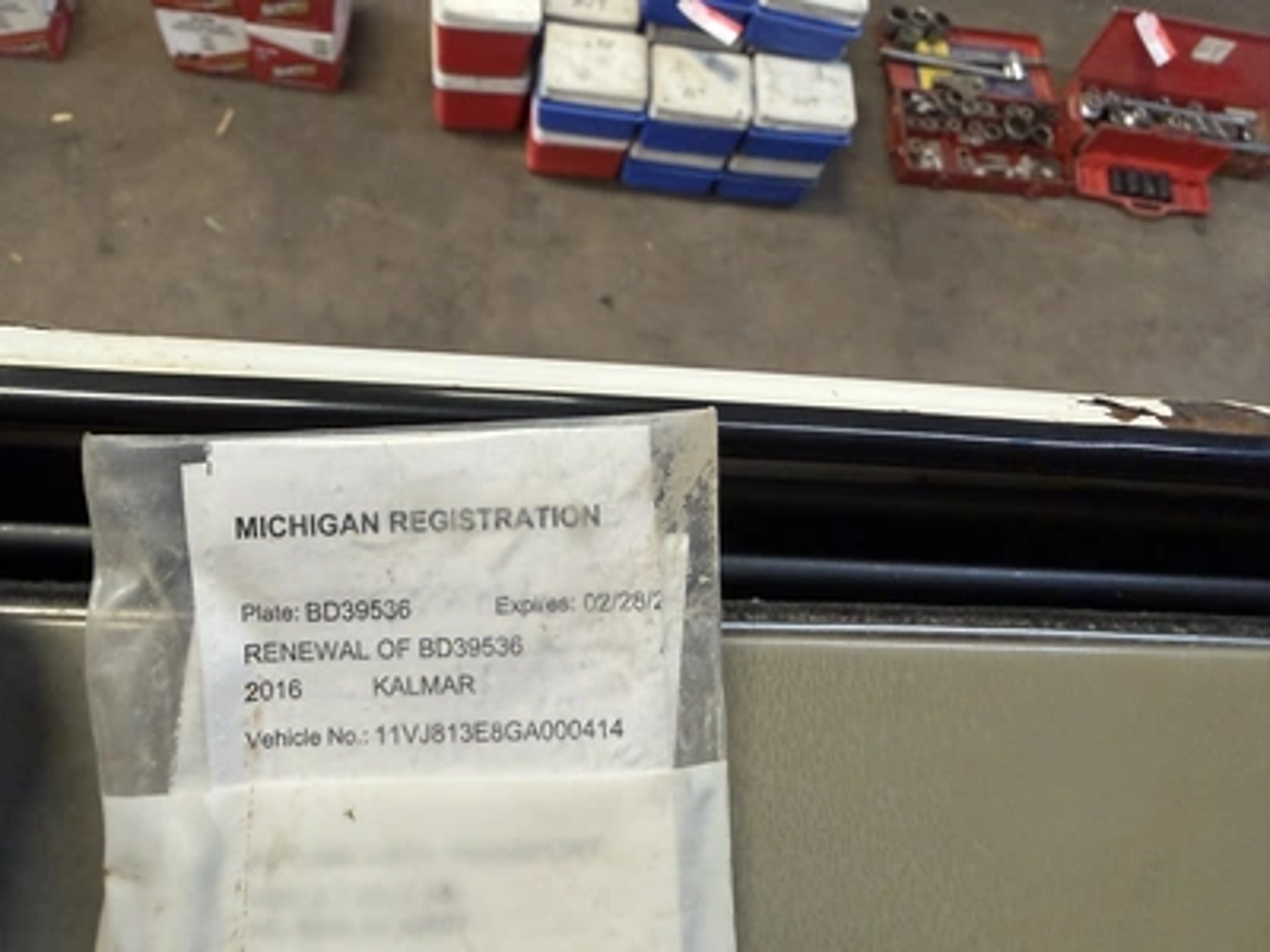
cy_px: 476
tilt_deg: -70.4
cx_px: 635
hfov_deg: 71.6
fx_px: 881
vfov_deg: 56.8
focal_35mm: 24
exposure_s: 1/120
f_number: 2.2
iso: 320
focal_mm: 2.22
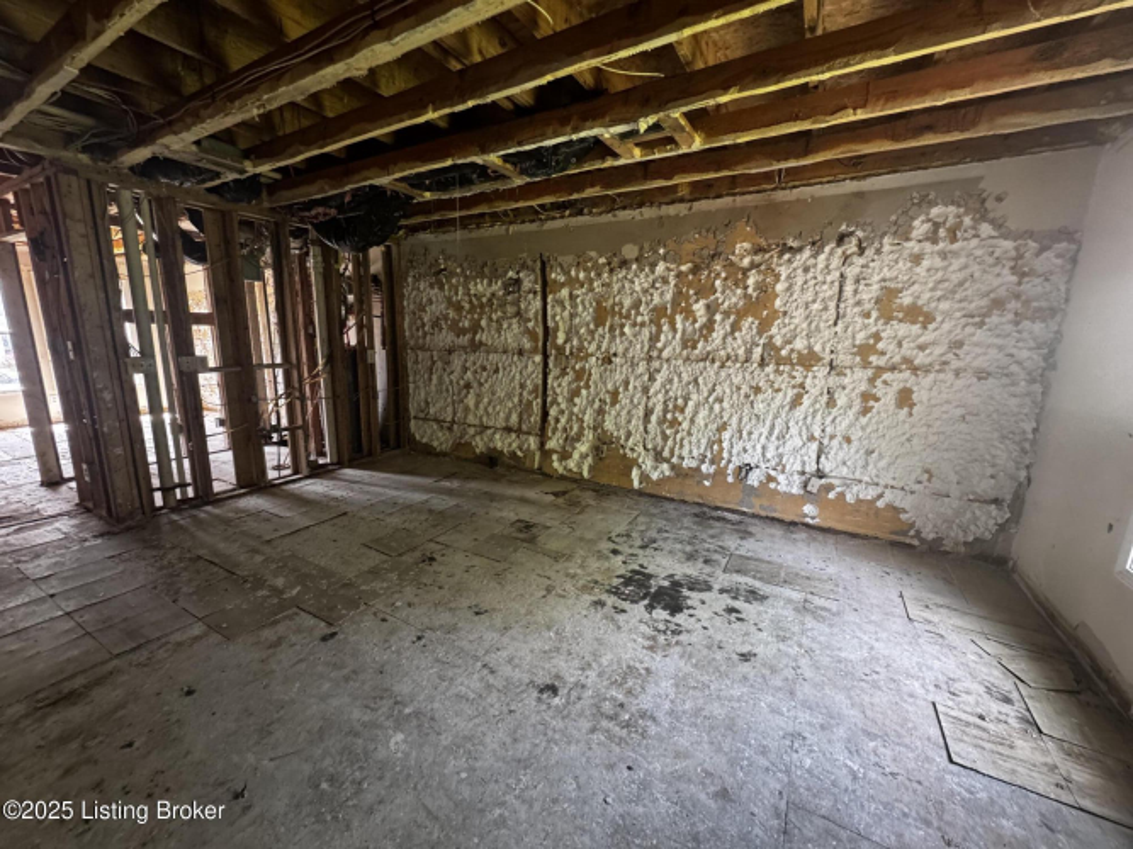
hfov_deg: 102.1
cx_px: 566
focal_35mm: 14
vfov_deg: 85.7
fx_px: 458
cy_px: 424
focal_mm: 2.22
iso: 320
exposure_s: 1/79
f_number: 2.2
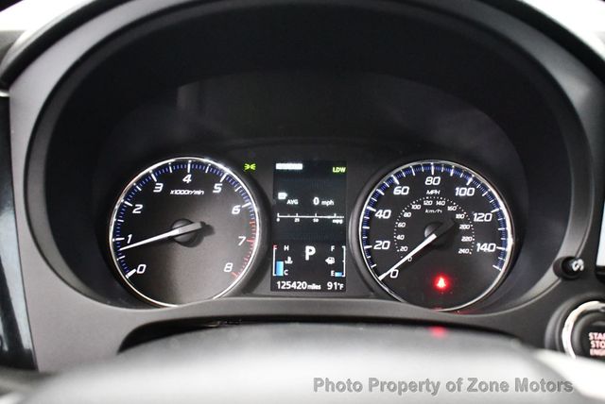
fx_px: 606
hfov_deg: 53.1
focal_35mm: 36
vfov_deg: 36.9
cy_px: 202
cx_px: 302
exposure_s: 1/60
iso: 8000
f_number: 3.5
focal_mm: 18
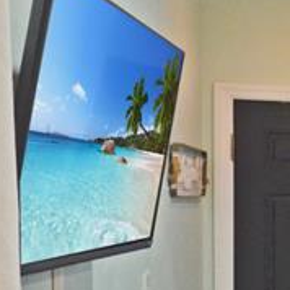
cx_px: 798
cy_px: 122
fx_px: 762
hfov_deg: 12.6
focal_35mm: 80
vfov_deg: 21.5
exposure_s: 1/60
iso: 450
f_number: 4.2
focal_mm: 11
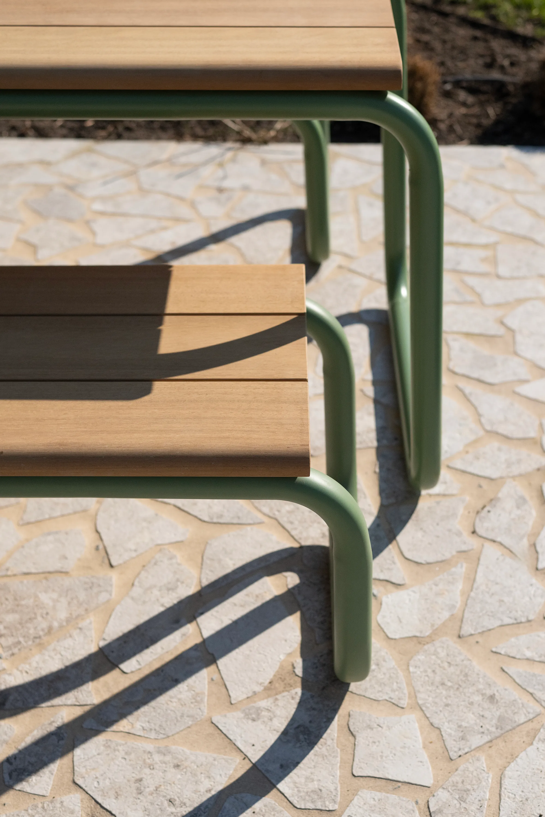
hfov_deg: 27.0
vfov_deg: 39.6
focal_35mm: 50
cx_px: 272
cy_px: 408
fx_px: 1135
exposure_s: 1/12800
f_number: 4.5
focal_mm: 50
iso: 800
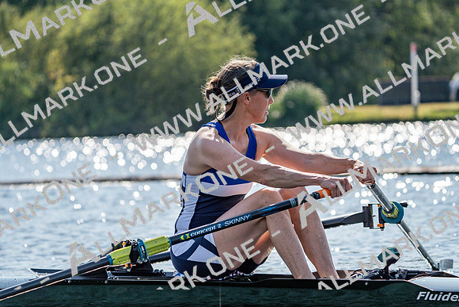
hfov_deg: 10.3
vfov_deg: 6.9
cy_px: 154
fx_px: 2550
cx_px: 230
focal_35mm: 200
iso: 100
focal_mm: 200
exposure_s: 1/1600
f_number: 5.6
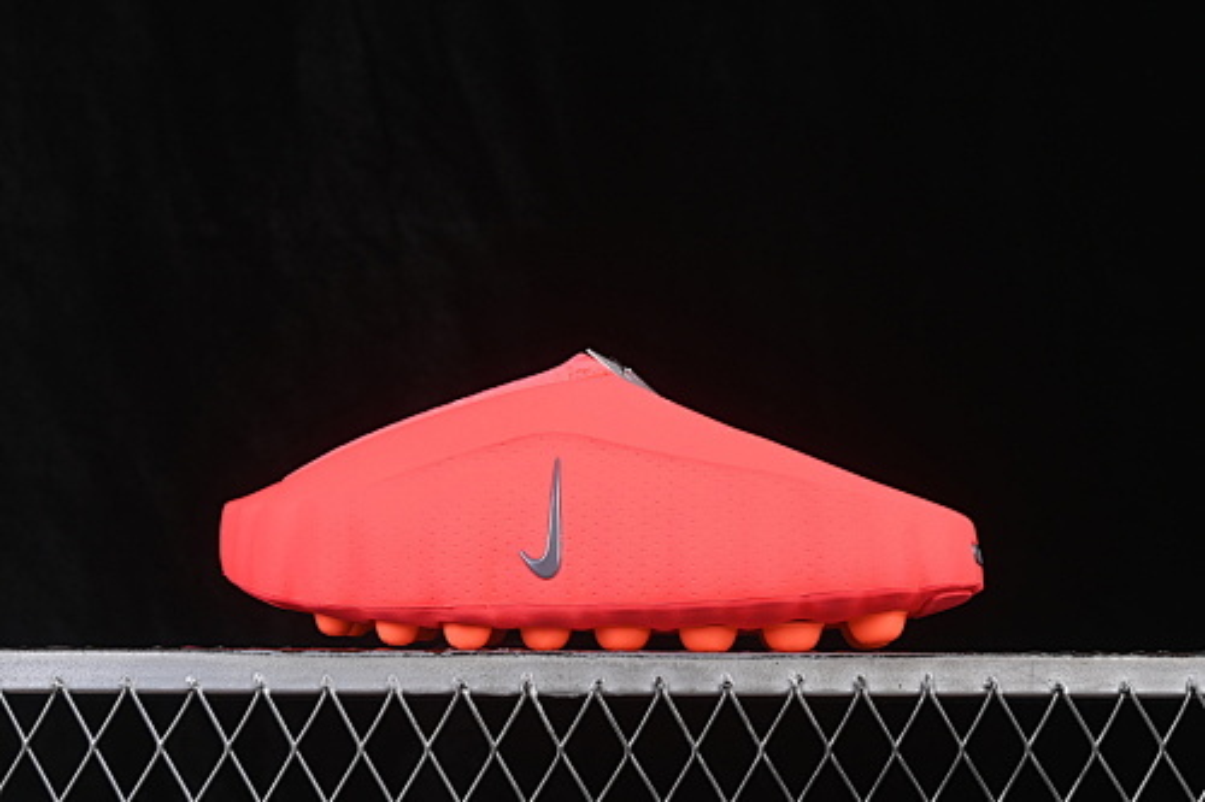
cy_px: 401
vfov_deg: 18.2
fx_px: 2509
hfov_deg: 27.0
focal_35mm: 75
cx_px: 602
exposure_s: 1/80
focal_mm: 50
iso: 160
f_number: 8
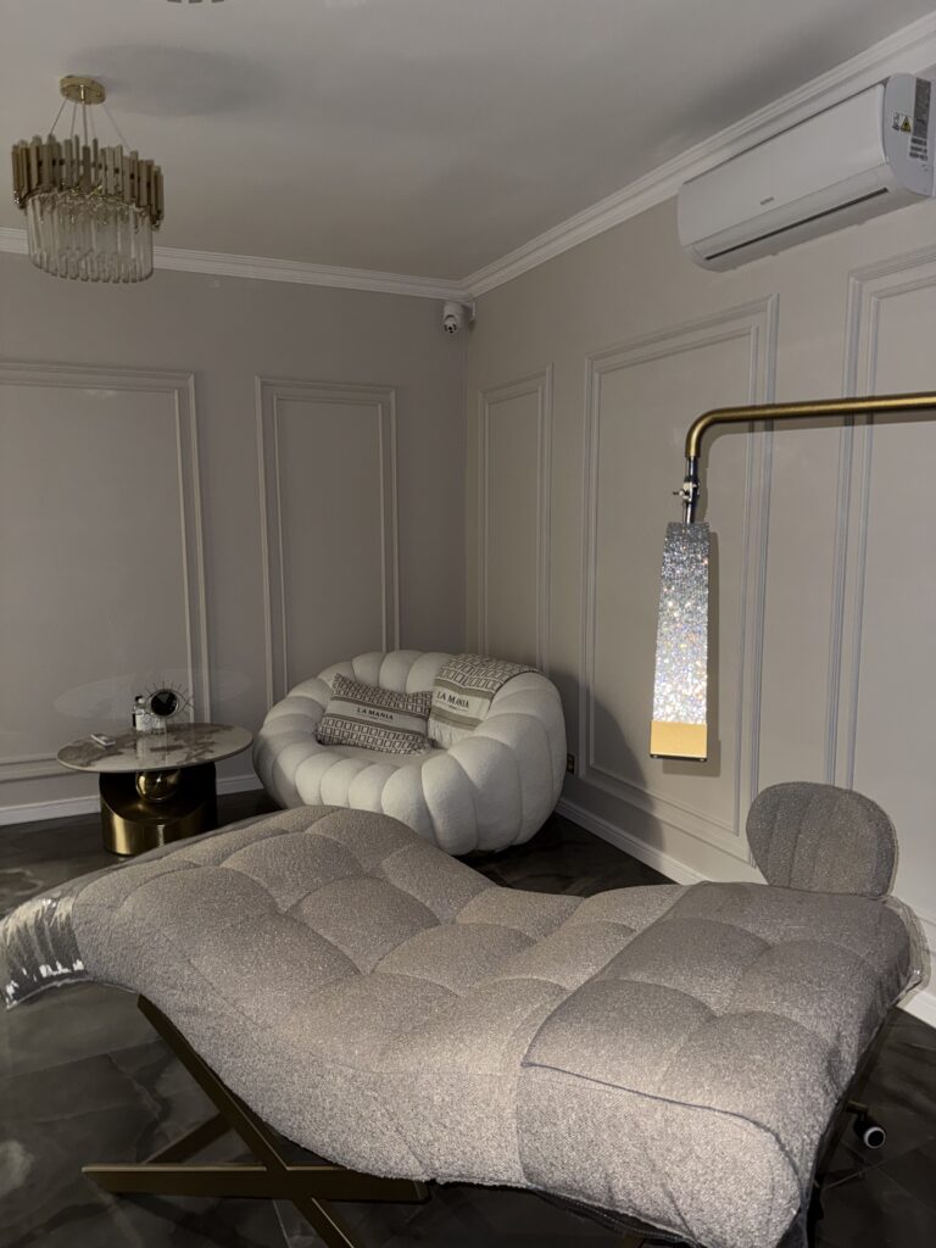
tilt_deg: -6.9
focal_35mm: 24
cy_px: 624
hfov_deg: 56.8
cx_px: 468
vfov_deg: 71.6
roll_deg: -0.4
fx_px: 865
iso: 80
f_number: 1.78
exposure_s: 1/4
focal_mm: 6.76
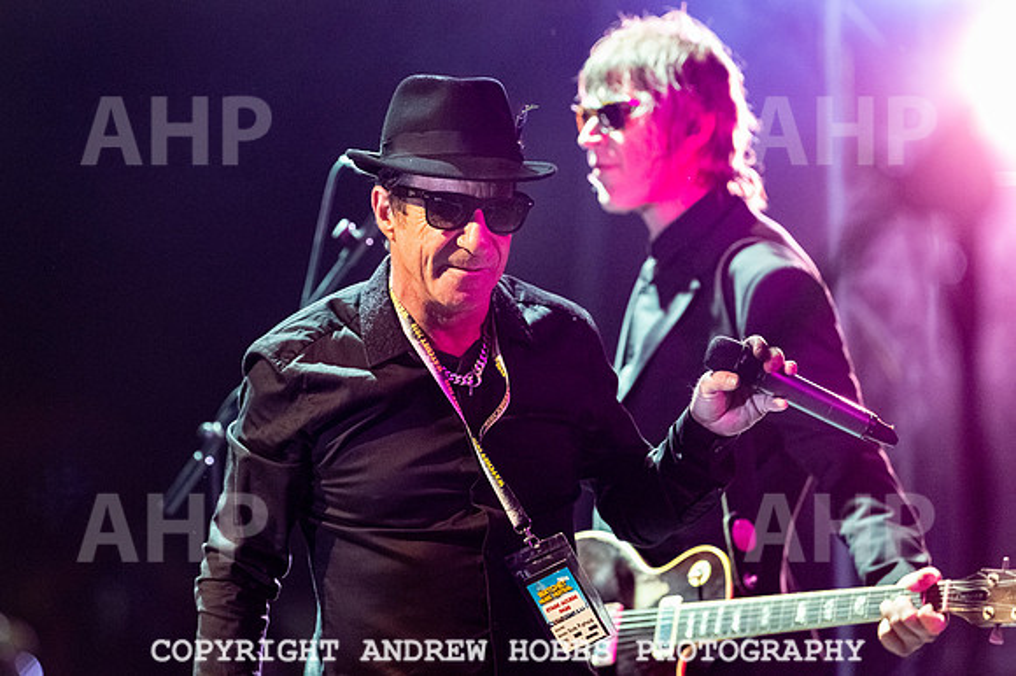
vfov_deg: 6.8
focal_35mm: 201
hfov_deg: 10.2
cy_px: 299
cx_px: 449
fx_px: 5664
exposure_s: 1/500
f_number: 3.5
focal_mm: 180
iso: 6400
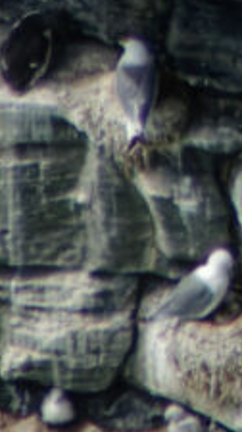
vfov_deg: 0.4
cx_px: 734
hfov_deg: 0.2
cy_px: -295
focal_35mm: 5374
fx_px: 61513
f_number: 7.1
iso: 800
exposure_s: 1/3200
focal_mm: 300
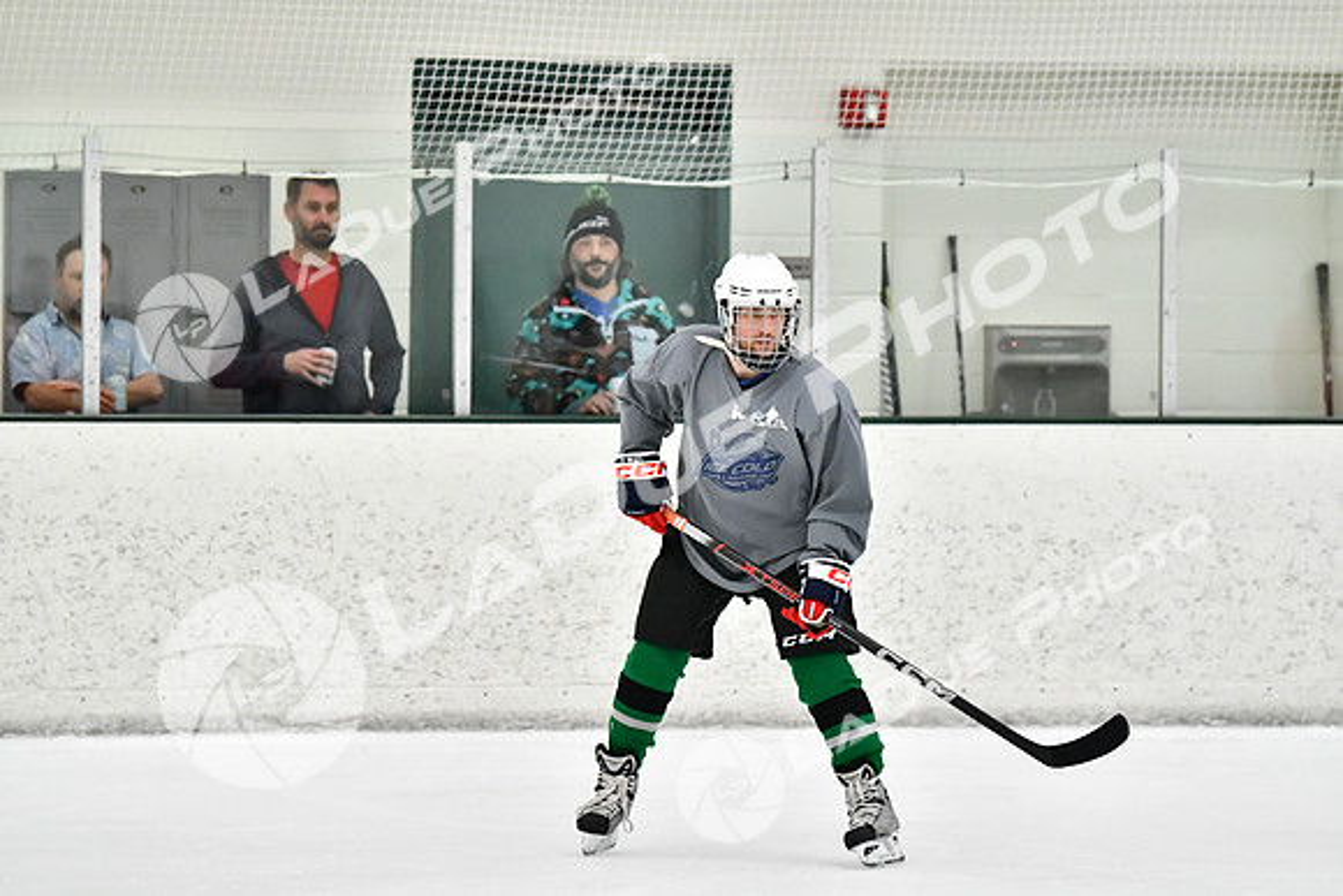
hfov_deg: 11.0
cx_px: 672
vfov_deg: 7.3
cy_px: 448
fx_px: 6996
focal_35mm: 188
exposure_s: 1/1250
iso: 5000
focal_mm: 125
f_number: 2.8
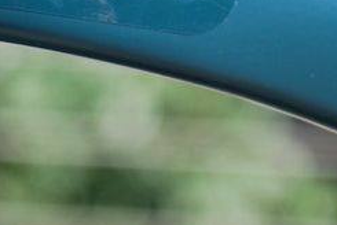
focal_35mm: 432
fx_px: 4045
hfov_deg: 4.7
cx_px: -135
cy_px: -154
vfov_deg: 3.2
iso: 100
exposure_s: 1/160
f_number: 6.3
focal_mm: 55
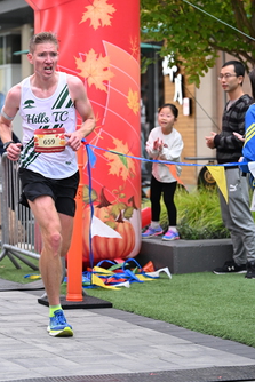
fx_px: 1327
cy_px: 85
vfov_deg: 16.3
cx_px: 52
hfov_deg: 10.9
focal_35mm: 125
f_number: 2.8
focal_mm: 76
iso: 1600
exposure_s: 1/800
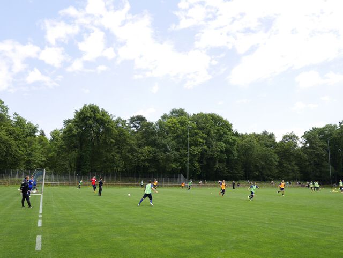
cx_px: 172
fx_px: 317
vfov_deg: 44.2
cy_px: 129
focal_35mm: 32
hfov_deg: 56.8
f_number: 6.3
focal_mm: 16
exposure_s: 1/320
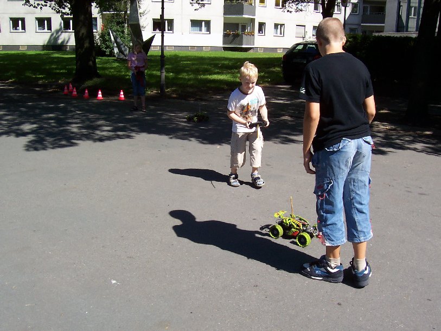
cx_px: 220
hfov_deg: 50.1
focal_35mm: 37
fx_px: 471
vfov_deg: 38.7
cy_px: 166
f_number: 5.6
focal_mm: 5.6
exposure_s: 1/350
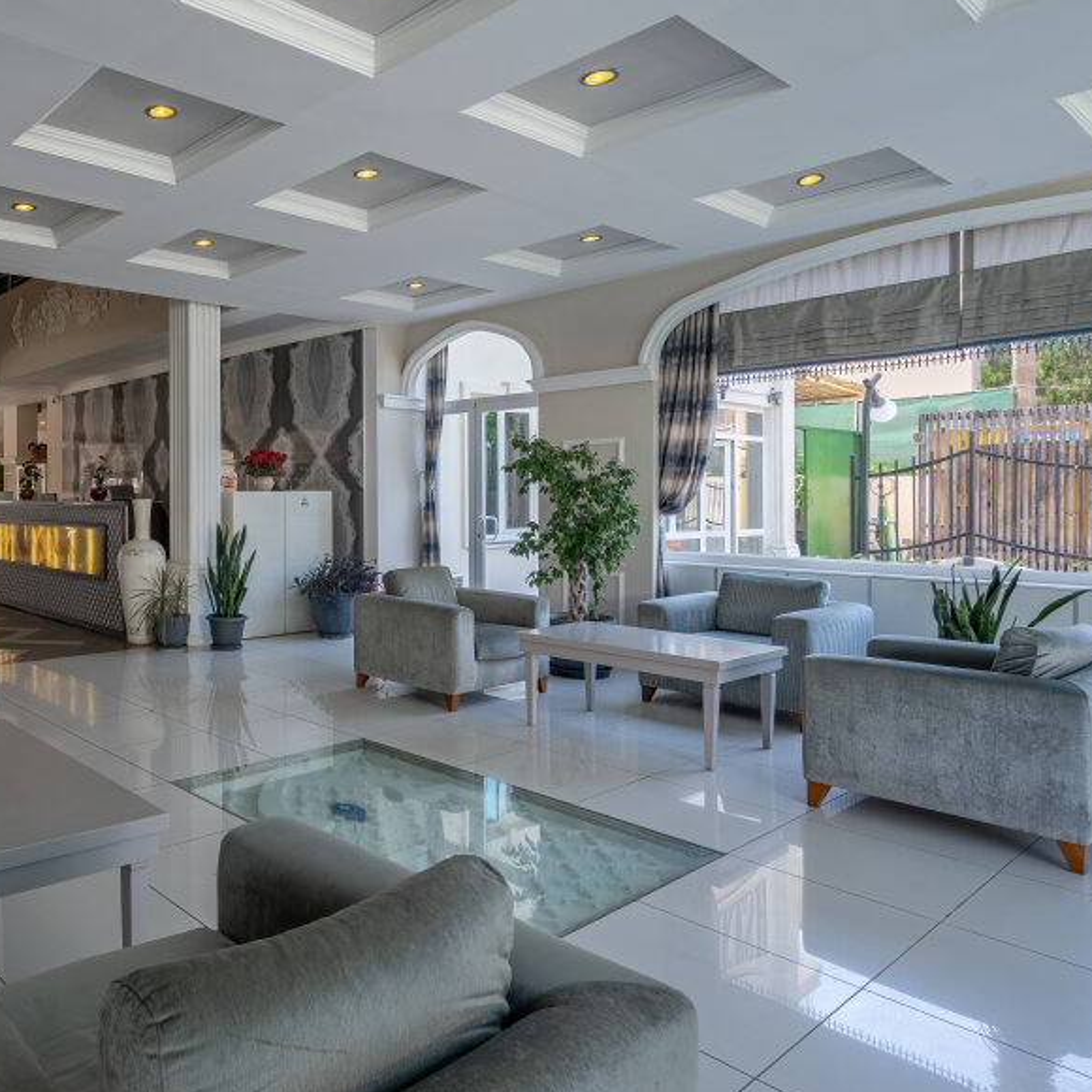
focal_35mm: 24
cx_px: 217
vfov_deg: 64.9
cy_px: 492
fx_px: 857
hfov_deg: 59.8
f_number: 11
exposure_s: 1/1250
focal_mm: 16
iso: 320
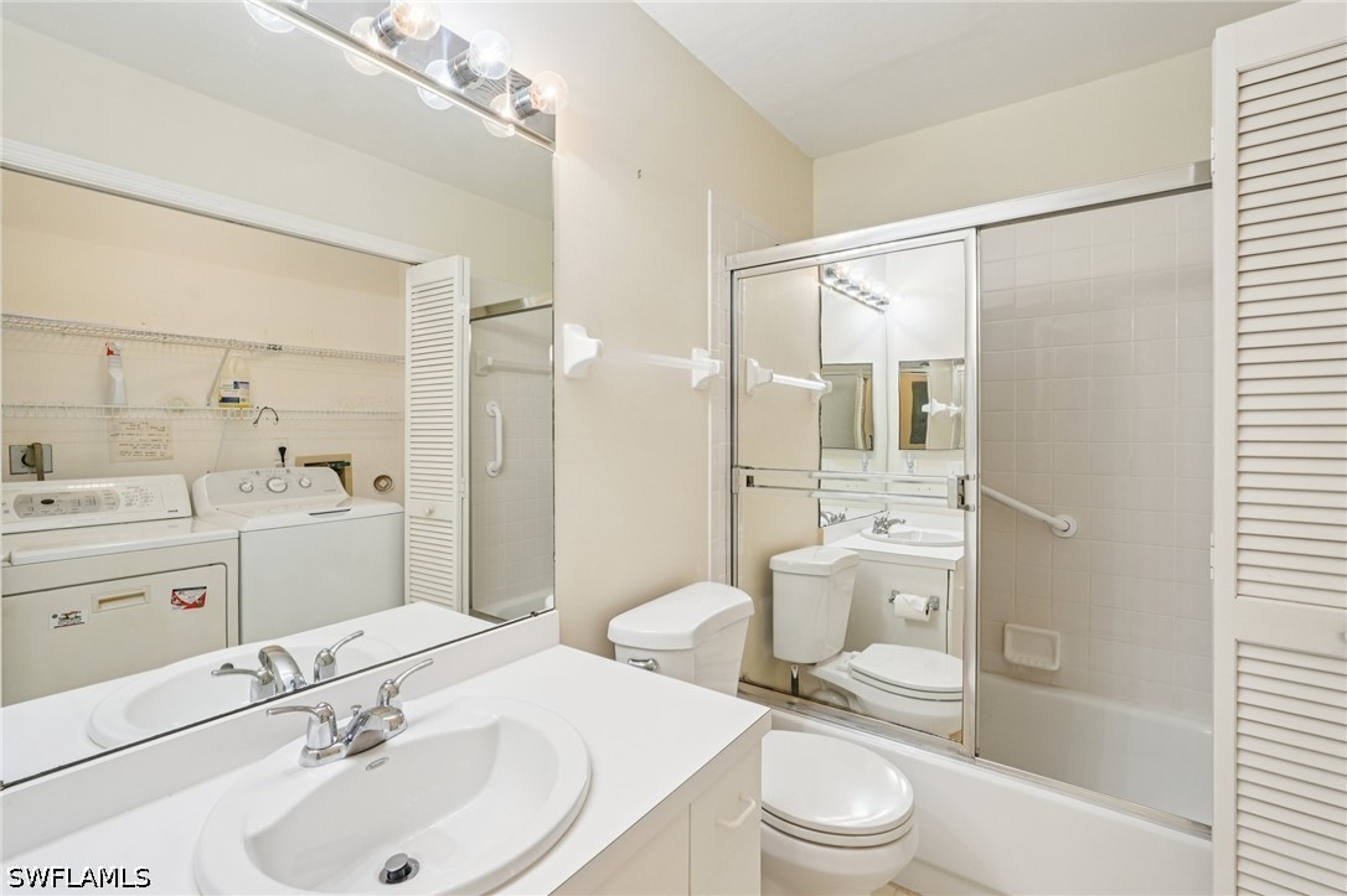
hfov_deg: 95.0
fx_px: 617
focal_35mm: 16
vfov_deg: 72.0
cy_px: 448
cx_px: 674
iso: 400
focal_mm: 16.5
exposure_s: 1/25
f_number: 8
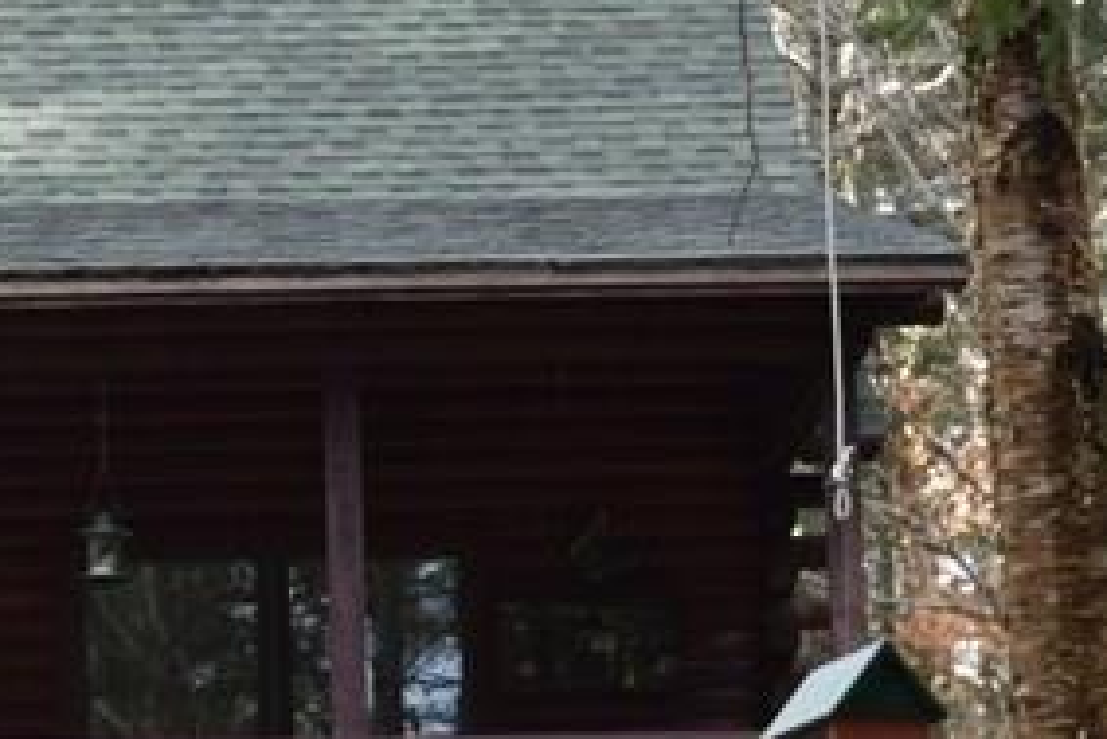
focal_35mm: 206
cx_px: -23
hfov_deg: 9.9
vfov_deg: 6.7
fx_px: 6337
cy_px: 620
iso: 140
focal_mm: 38
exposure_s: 1/125
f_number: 5.6
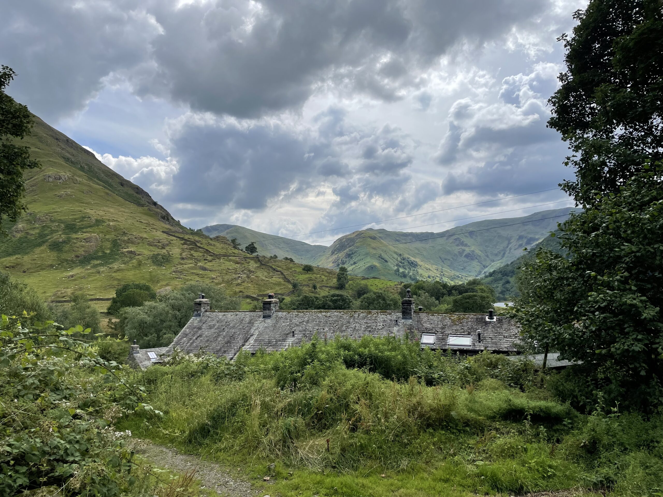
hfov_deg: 67.3
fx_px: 498
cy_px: 248
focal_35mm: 26
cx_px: 332
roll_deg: +1.2
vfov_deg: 53.1
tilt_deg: +4.6
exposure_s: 1/5291
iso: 32
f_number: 1.6
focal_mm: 4.2
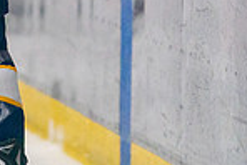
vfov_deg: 1.6
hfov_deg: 2.4
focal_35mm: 865
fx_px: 5941
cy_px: -152
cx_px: 3
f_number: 2.8
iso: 4000
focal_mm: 200
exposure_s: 1/1600
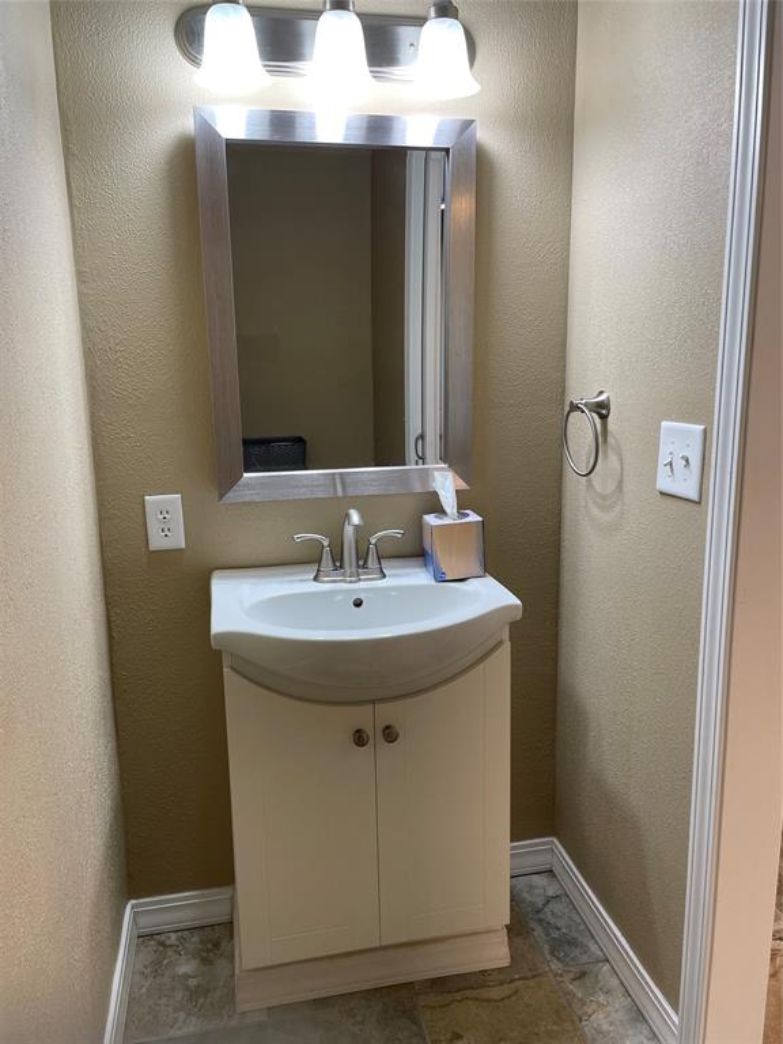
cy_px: 522
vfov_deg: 67.3
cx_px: 392
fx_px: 784
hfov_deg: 53.1
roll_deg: +2.1
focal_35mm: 26
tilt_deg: -10.6
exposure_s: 1/120
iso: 80
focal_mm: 4.2
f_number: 1.6
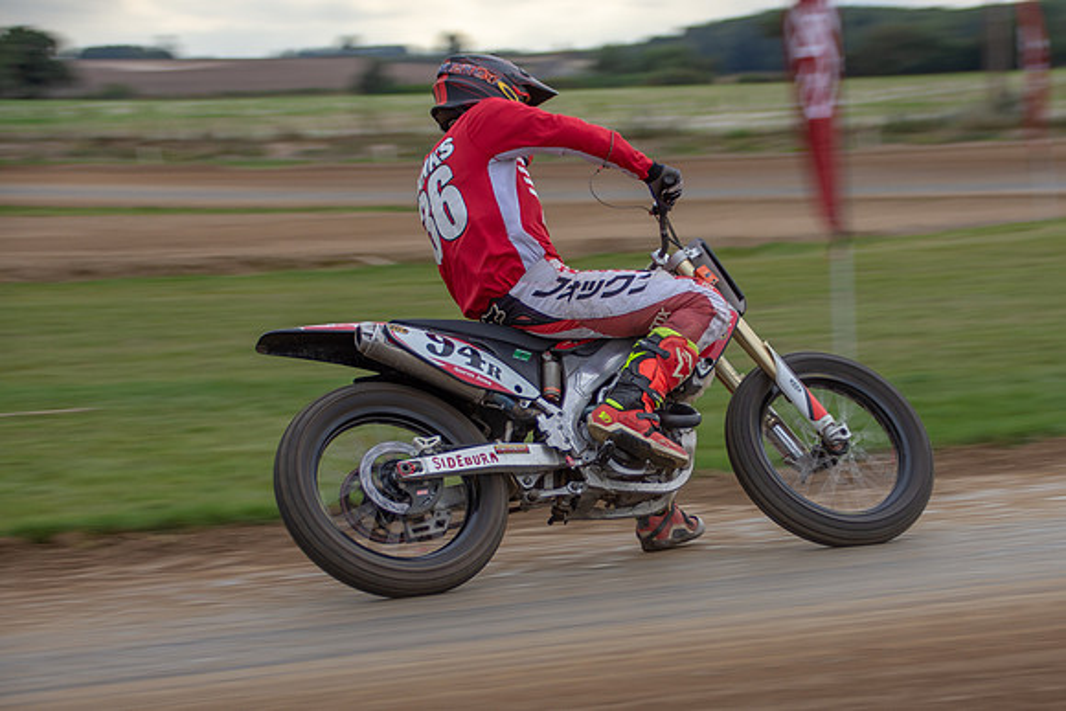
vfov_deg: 11.1
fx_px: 3658
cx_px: 654
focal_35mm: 124
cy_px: 444
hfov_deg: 16.6
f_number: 5.6
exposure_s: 1/200
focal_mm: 66
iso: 160
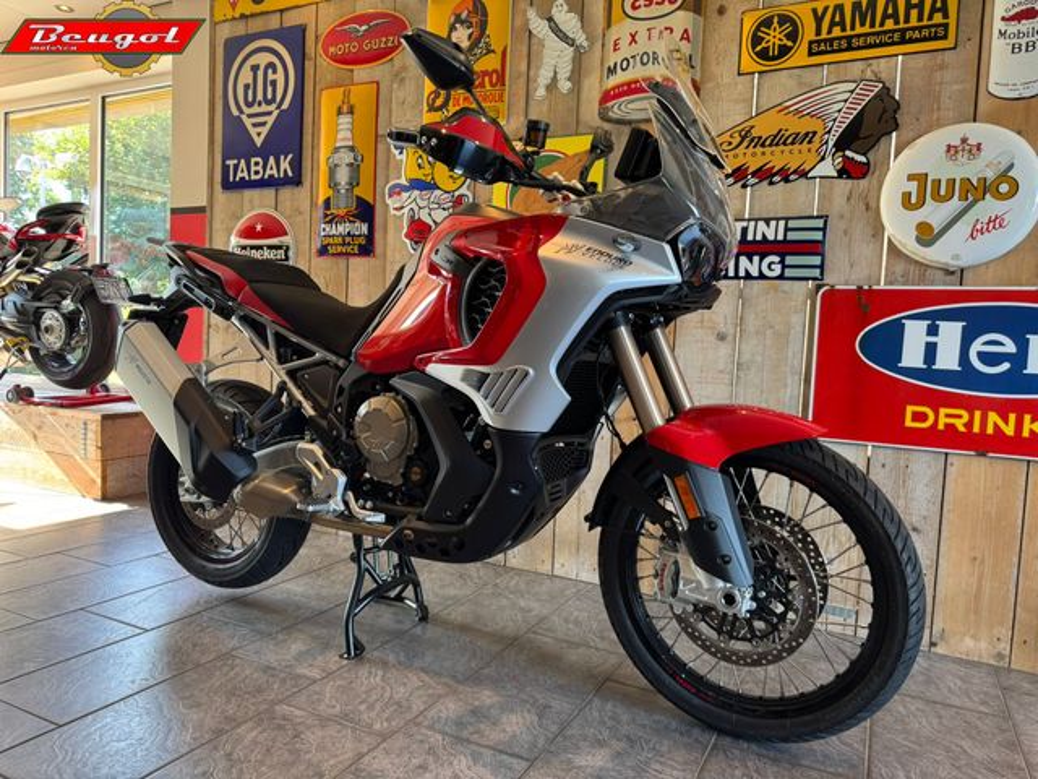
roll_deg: -2.4
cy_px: 390
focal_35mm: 24
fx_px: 720
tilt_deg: -3.3
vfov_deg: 56.8
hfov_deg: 71.6
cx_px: 519
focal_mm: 6.76
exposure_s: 1/100
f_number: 1.78
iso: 200
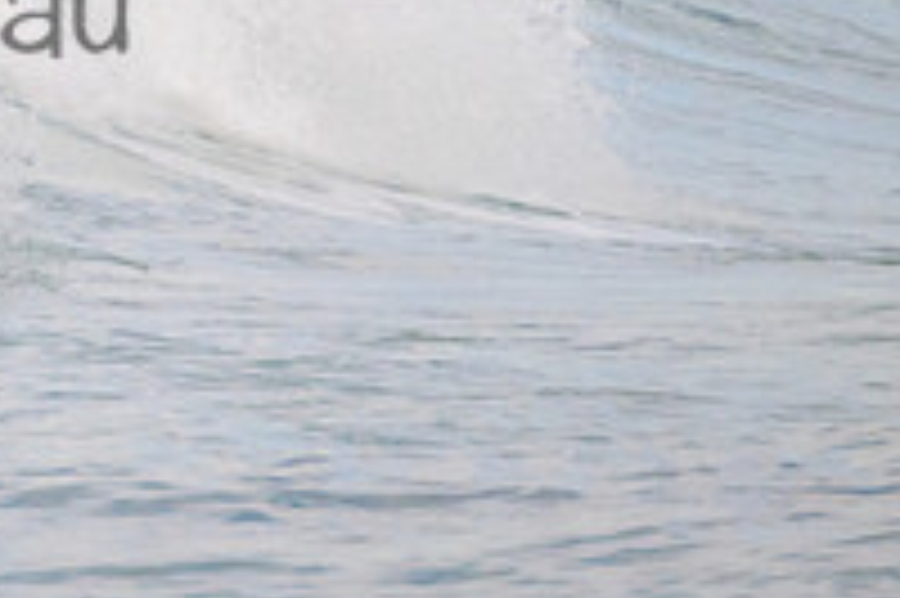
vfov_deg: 0.6
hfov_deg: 0.9
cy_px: -52
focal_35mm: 2321
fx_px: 57976
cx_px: -346
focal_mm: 800
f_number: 11
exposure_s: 1/640
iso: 2500
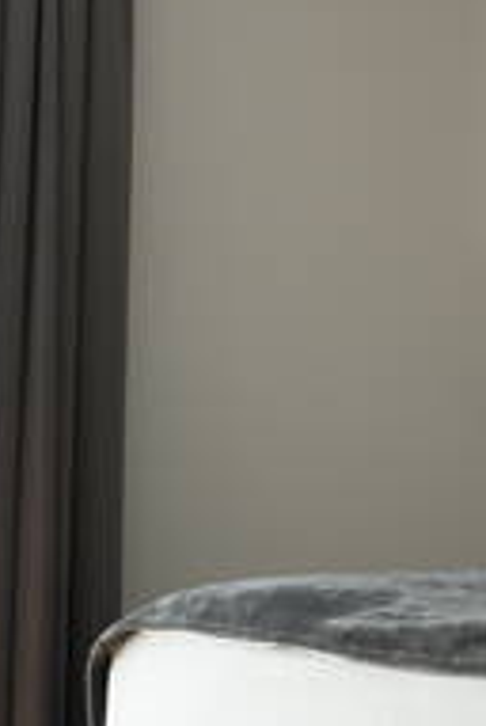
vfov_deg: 20.2
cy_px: 411
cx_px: 816
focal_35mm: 101
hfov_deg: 12.6
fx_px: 2038
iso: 200
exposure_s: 1/160
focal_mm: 28
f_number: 4
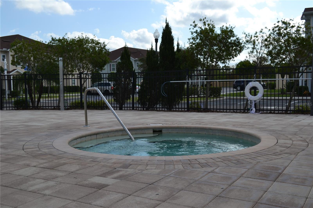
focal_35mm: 39
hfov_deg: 49.6
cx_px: 156
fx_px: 339
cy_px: 104
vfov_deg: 34.2
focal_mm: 26
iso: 100
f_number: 8
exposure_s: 1/250
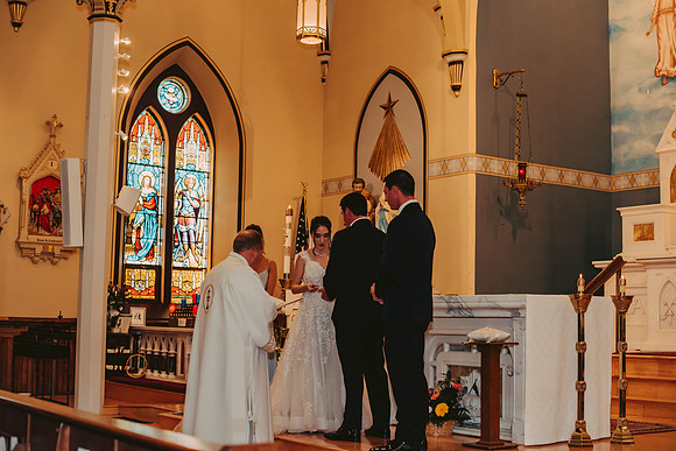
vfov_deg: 27.0
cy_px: 226
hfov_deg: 39.6
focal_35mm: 50
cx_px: 338
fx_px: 939
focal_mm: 50
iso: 800
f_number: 2.8
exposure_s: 1/125
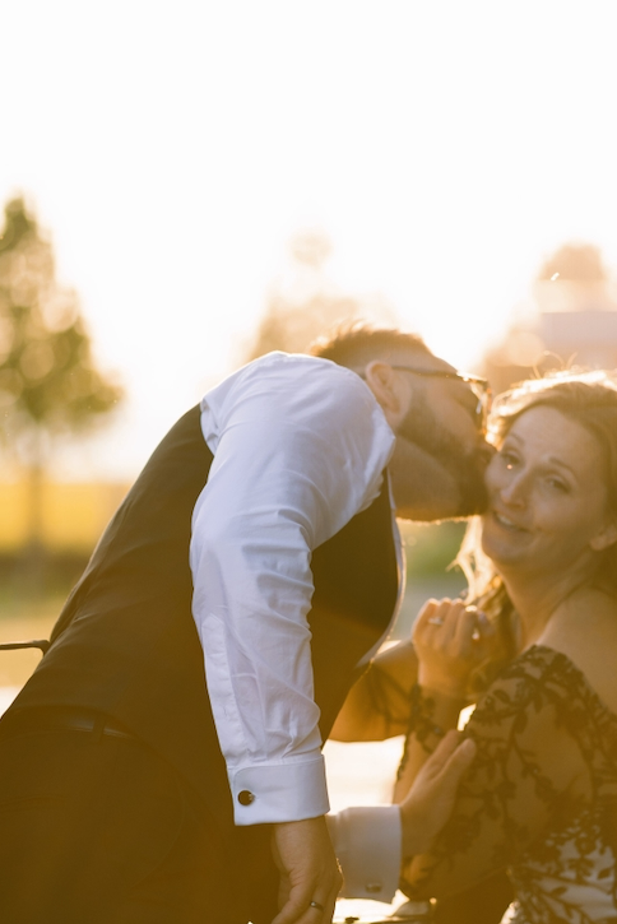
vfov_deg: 13.7
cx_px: 407
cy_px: 582
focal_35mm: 150
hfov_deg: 9.2
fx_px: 3852
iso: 100
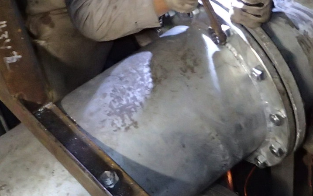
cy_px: 88
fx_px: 606
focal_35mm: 71
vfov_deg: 18.3
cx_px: 179
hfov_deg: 28.9
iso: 800
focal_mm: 4.5
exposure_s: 1/30
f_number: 2
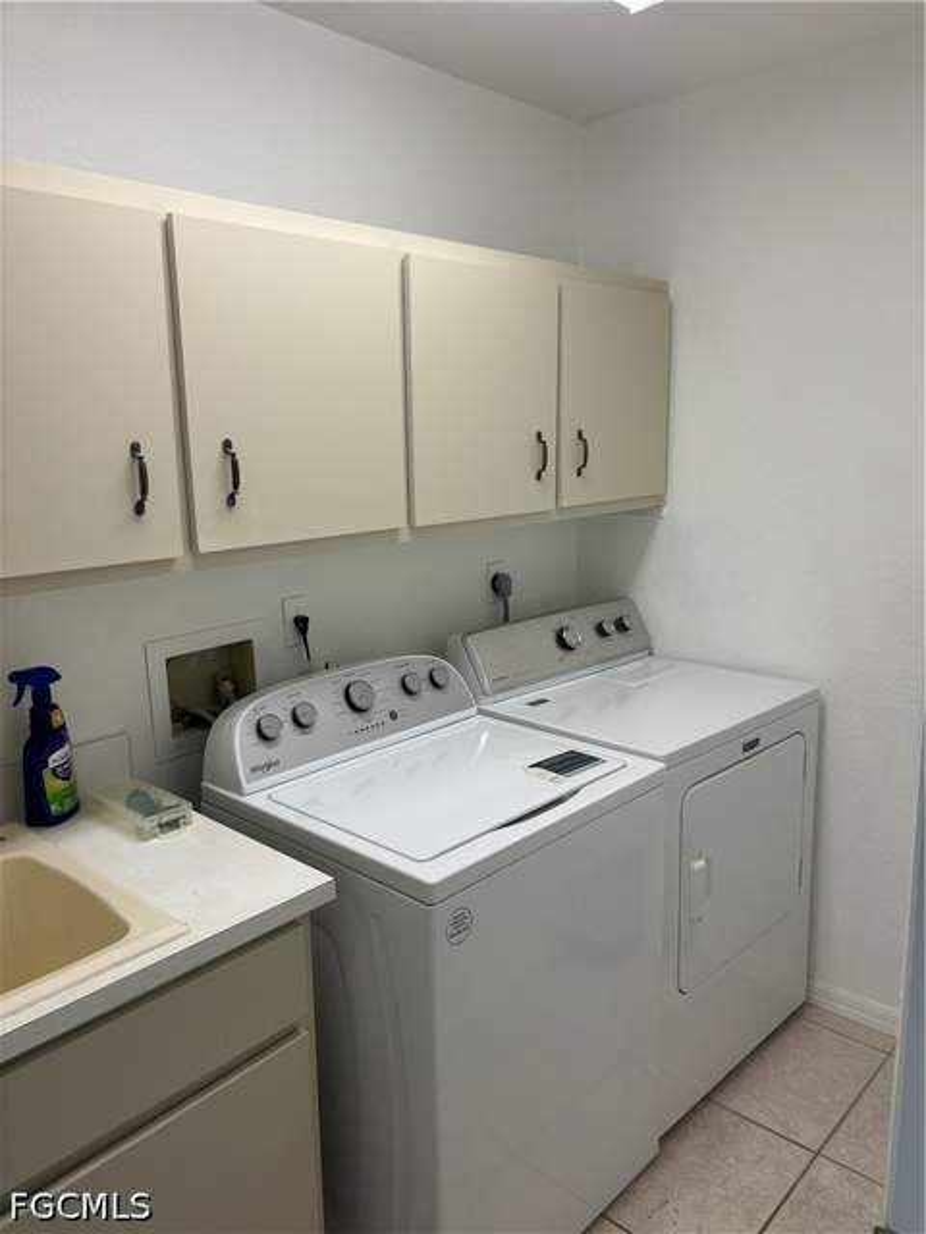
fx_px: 927
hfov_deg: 53.1
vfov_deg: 67.3
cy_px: 617
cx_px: 463
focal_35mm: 26
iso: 100
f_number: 1.6
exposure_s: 1/120
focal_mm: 5.96
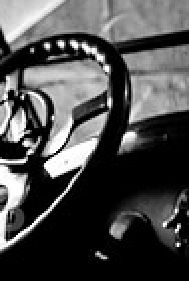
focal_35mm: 77
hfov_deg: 17.6
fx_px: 603
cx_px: 165
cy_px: 361
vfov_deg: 23.4
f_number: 4
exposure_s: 1/100
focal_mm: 24
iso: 4500
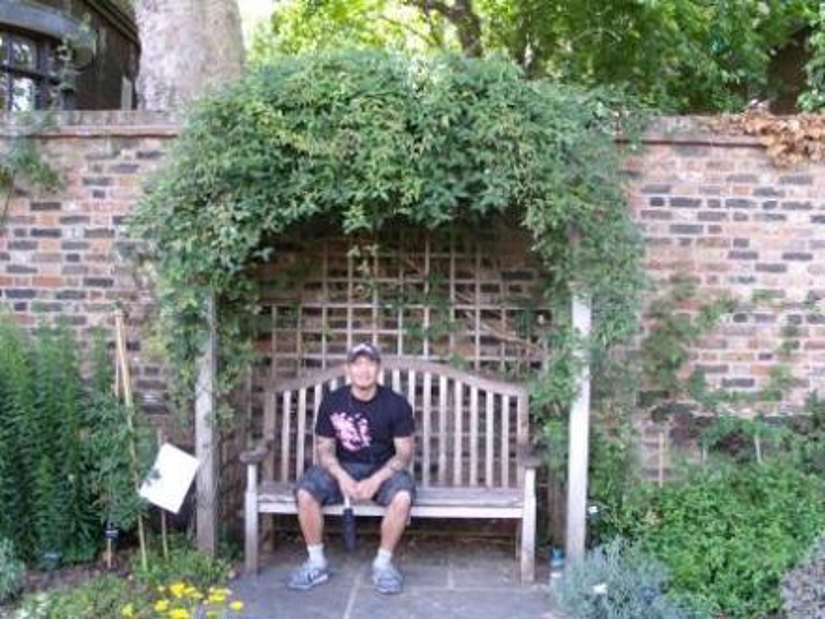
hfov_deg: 49.0
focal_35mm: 38
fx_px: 906
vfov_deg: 37.7
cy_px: 310
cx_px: 412
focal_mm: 7.8
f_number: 2.8
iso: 80
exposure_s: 1/50
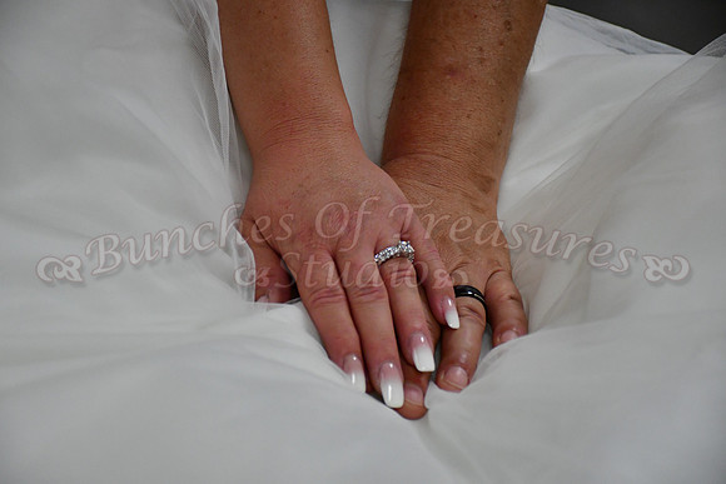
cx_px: 363
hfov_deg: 17.1
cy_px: 242
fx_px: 2420
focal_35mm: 120
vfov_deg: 11.4
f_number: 5.3
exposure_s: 1/250
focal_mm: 80
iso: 3200
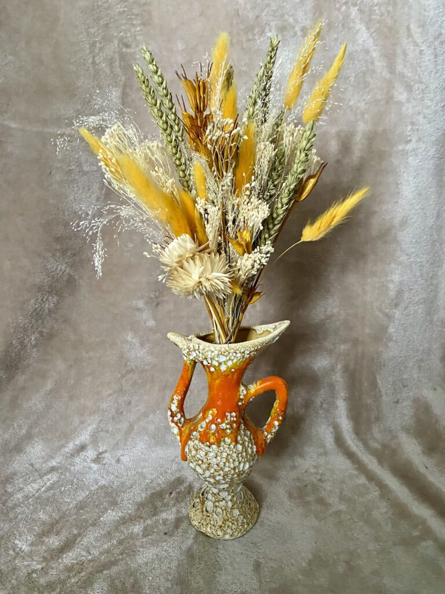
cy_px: 297
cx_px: 222
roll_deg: -0.3
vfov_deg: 67.3
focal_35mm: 26
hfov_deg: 53.1
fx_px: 446
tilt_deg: -19.2
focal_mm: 4.25
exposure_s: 1/30
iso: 640
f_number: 1.8
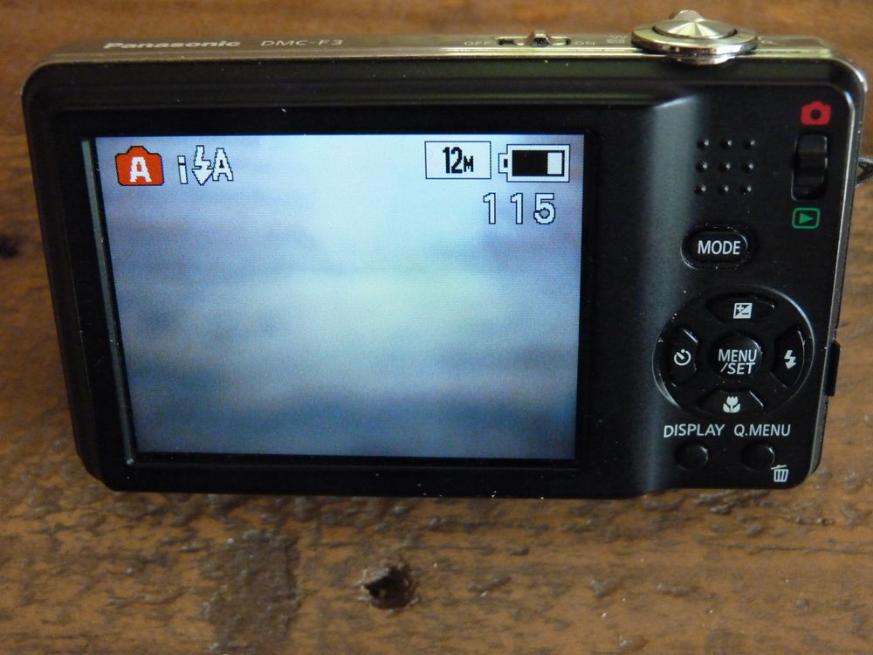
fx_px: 1261
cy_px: 328
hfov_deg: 38.2
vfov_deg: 29.1
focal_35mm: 50
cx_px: 436
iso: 800
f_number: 3.2
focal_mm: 9
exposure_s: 1/60
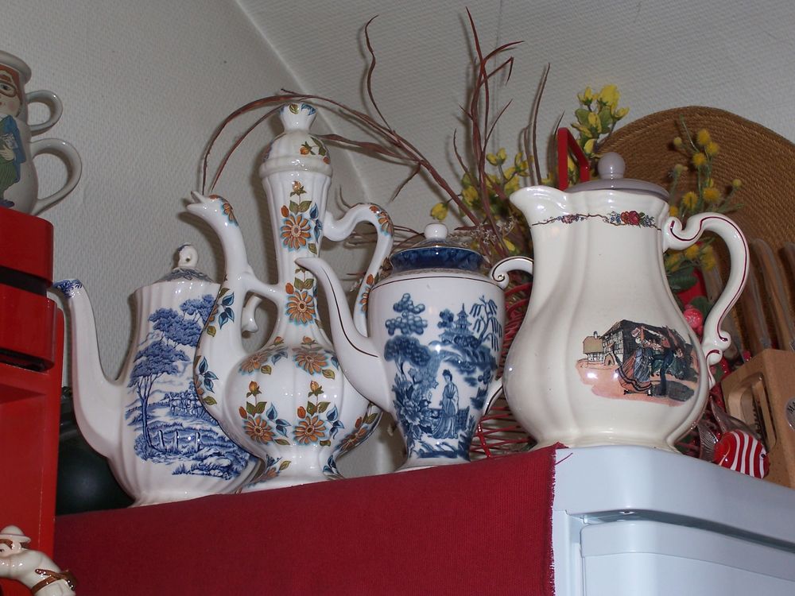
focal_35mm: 82
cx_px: 398
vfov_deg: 18.0
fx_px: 1883
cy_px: 298
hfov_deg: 23.8
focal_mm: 13.5
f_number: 4.1
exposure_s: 1/90
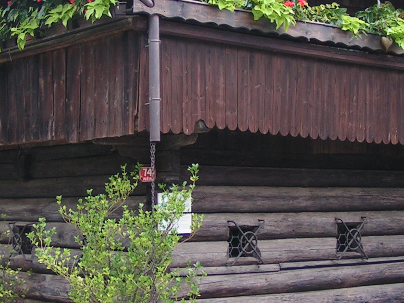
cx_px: 184
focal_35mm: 89
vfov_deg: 16.6
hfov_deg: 22.0
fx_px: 1039
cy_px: 115
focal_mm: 5.8
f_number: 3.5
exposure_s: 1/50
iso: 50
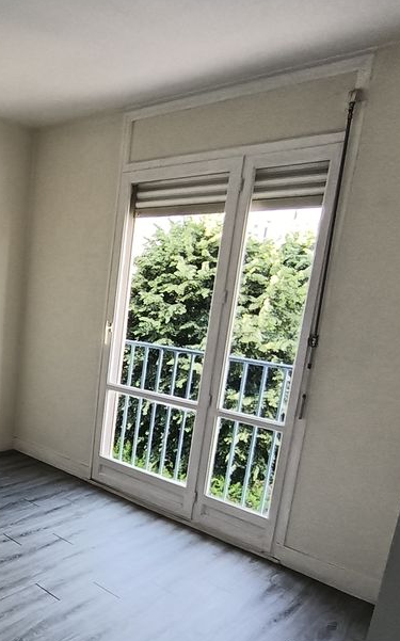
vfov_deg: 62.3
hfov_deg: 37.7
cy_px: 389
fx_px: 524
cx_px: 7
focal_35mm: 30
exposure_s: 1/100
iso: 240
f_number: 2.2
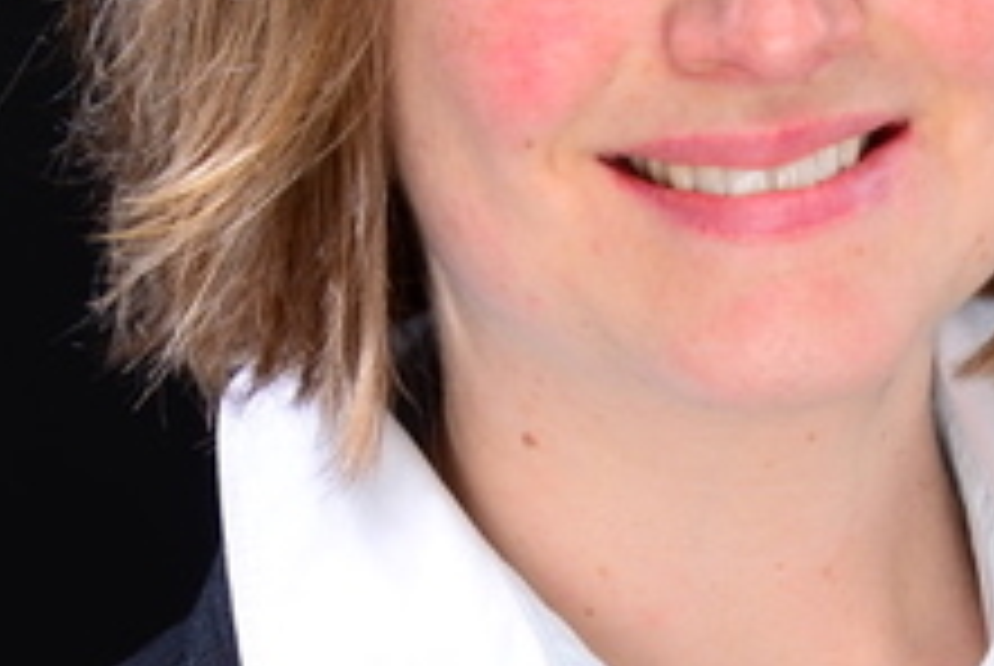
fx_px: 6248
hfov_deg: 9.1
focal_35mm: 226
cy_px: 547
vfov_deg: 6.1
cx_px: 738
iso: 100
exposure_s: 1/100
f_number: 5
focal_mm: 50
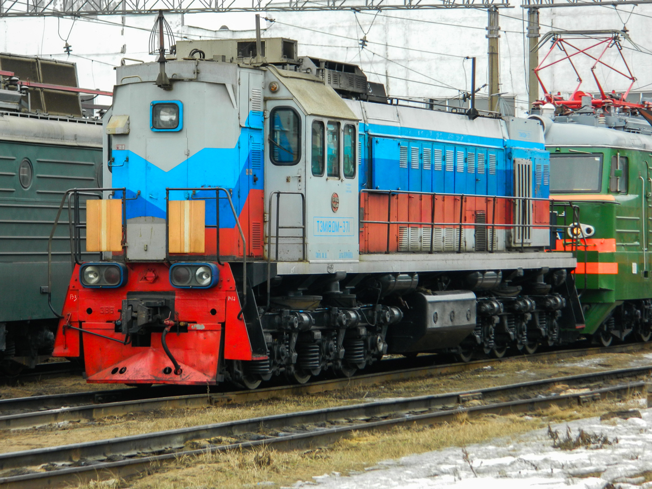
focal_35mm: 150
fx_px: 2825
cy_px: 244
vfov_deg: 9.9
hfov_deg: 13.2
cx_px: 326
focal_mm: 27
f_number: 4.9
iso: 80
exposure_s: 1/60
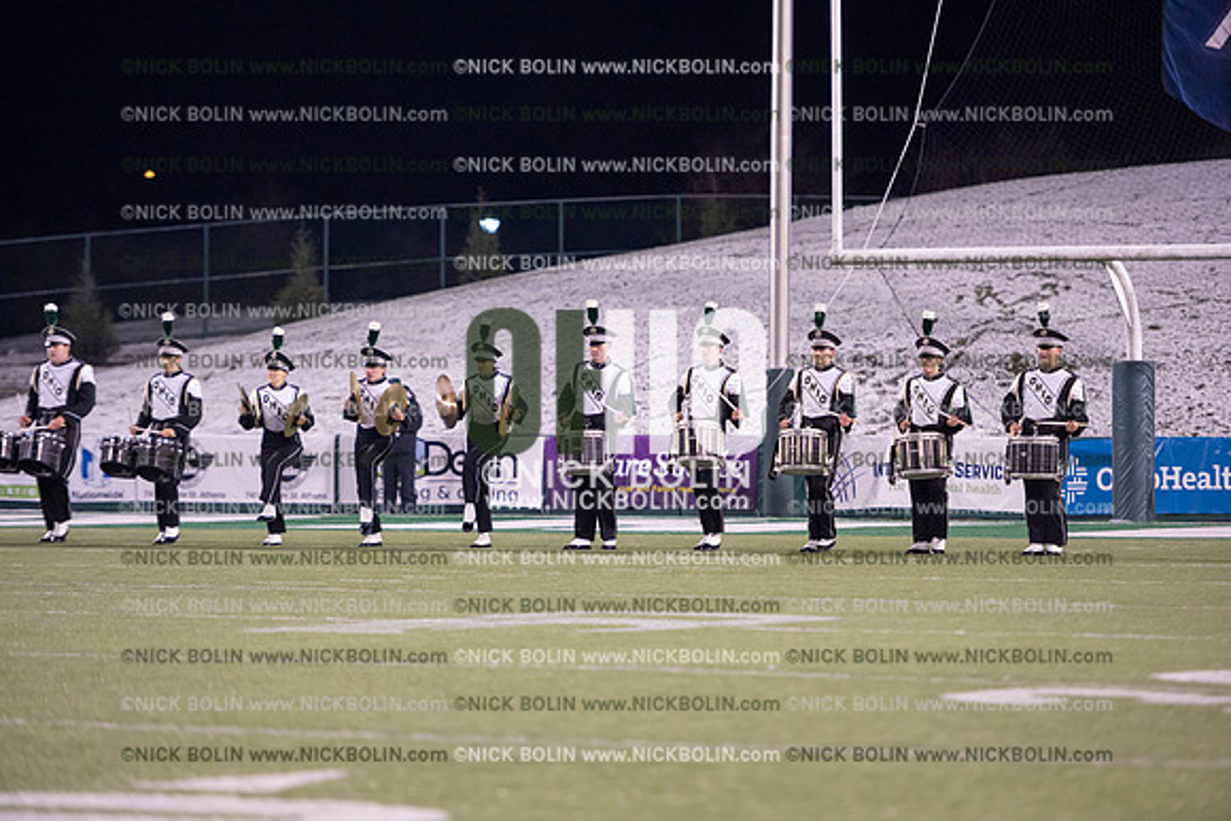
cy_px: 410
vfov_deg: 8.6
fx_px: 5472
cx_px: 616
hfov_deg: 12.8
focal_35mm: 160
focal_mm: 160
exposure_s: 1/1250
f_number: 2.8
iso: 2500
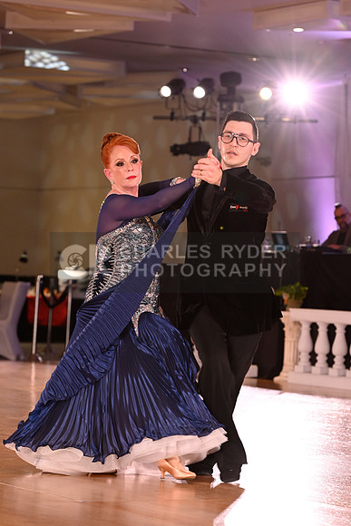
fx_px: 2192
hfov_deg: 9.2
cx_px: 176
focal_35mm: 150
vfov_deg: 13.7
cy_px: 263
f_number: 5
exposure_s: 1/200
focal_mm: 150
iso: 2000
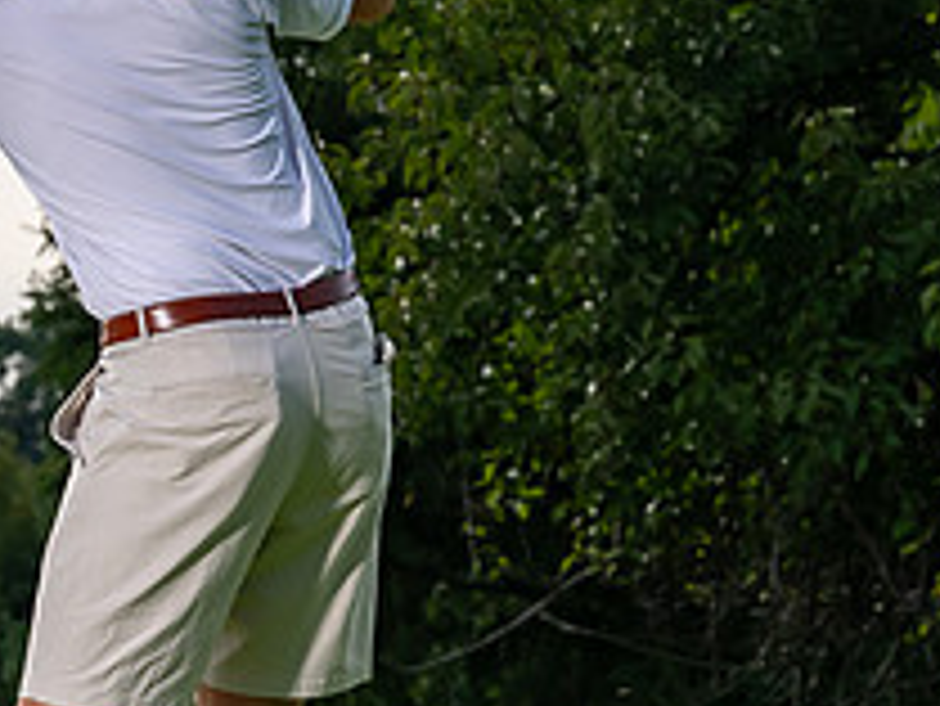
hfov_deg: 5.0
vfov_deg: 3.8
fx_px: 10651
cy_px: 257
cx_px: -113
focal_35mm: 392
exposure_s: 1/500
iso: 160
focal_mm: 81
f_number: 6.3
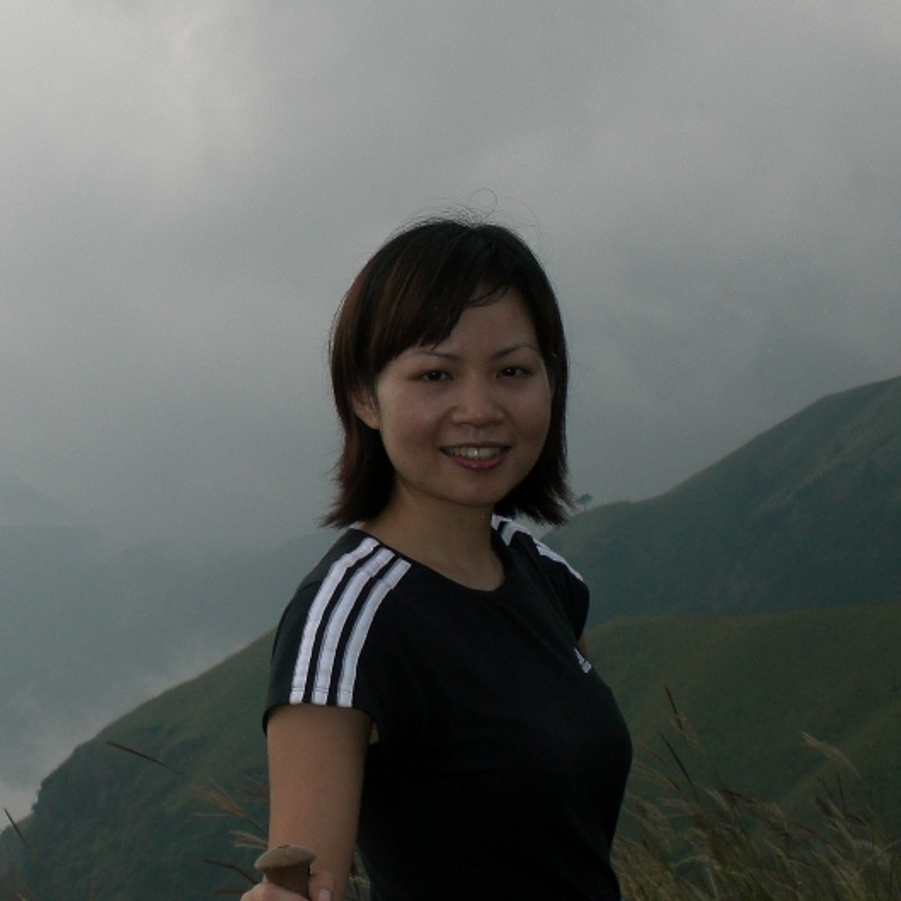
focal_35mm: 84
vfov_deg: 20.6
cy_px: 524
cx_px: 192
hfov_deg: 20.4
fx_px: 2474
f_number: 5.1
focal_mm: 8.44
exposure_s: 1/500
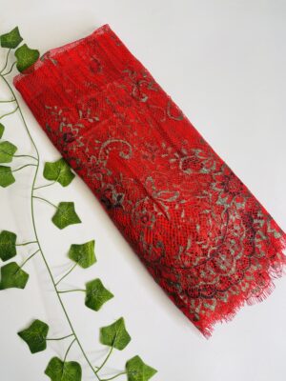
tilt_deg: -76.3
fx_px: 286
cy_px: 190
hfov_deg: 53.1
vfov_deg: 67.3
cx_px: 143
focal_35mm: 26
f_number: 1.6
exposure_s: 1/121
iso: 50
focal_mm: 5.1
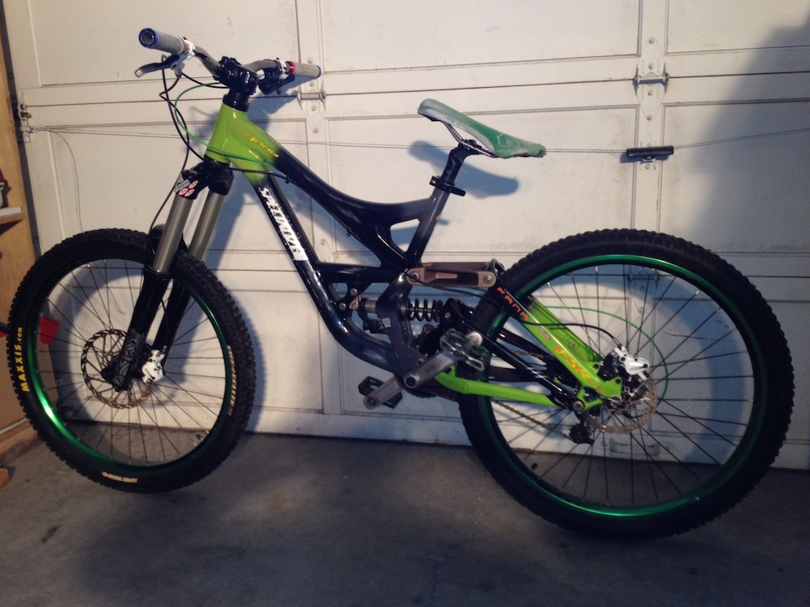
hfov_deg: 51.4
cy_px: 309
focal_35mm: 36
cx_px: 399
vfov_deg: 39.7
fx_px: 842
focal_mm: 4.28
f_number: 2.4
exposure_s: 1/20
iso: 80
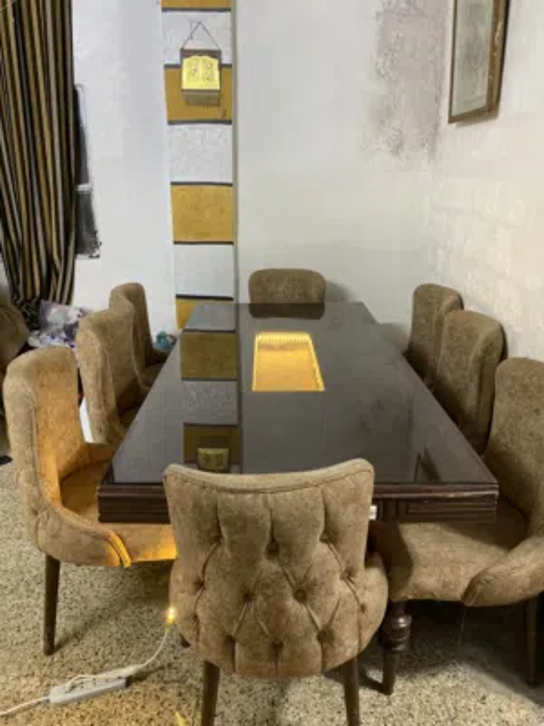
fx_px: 545
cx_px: 272
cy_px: 363
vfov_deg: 67.3
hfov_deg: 53.1
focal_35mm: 26
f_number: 1.8
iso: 250
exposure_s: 1/50
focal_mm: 4.25
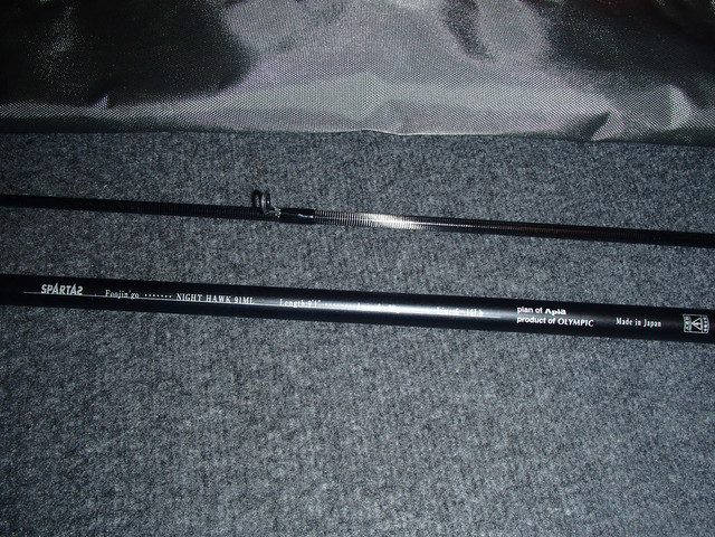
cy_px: 268
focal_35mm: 28
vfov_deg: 49.7
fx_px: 578
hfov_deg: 63.4
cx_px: 358
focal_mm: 5
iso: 200
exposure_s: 1/30
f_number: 11
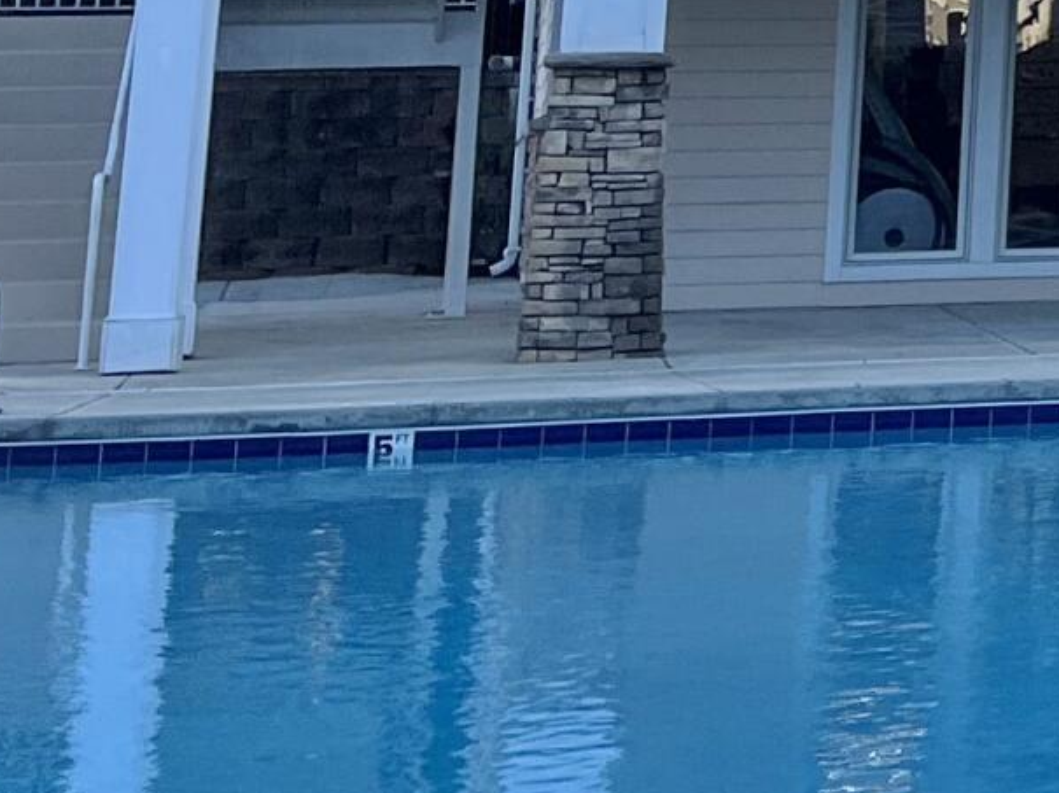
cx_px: 2265
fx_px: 3944
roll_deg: +0.6
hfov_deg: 12.9
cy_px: -600
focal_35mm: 129
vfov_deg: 10.8
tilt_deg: +11.0
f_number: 1.6
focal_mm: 5.1
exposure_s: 1/1238
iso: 50
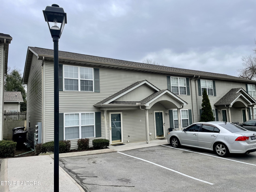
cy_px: 96
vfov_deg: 53.1
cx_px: 128
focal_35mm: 26
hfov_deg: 67.3
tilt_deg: +6.0
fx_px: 192
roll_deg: +2.9
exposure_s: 1/1575
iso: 32
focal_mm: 4.2
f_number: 1.6
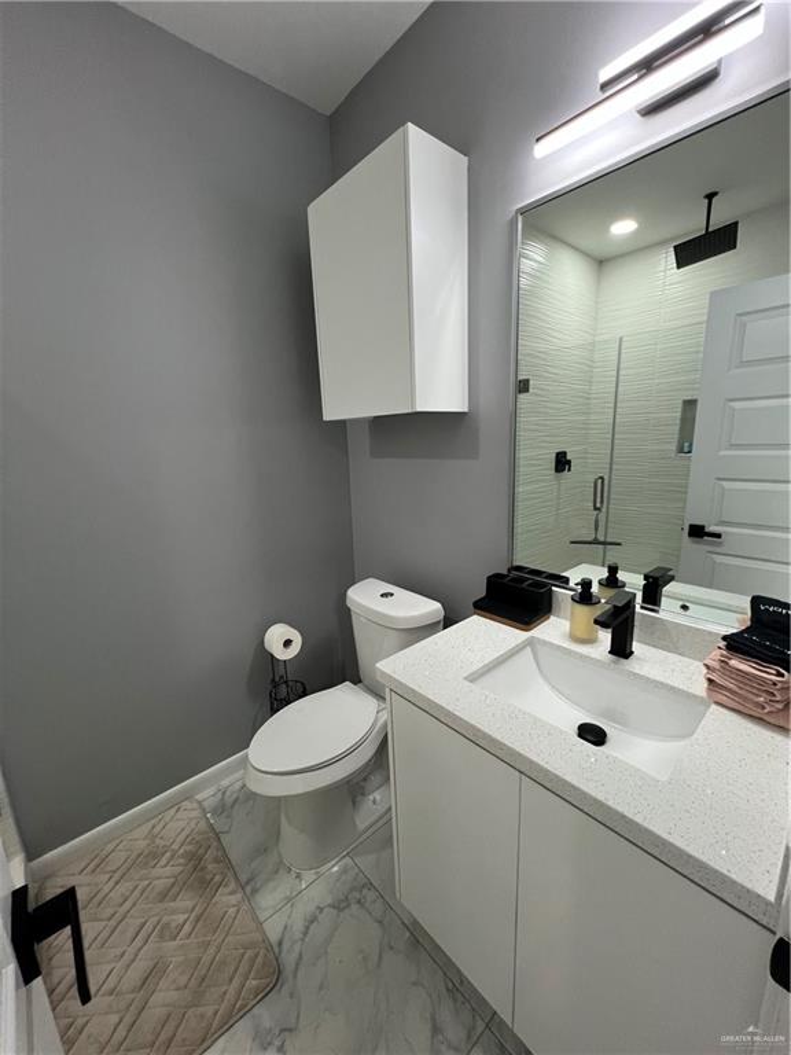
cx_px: 396
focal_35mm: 13
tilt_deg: -12.6
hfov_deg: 89.9
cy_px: 528
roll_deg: +1.7
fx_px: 396
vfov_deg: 106.2
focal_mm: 1.57
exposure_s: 1/120
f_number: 1.8
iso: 250
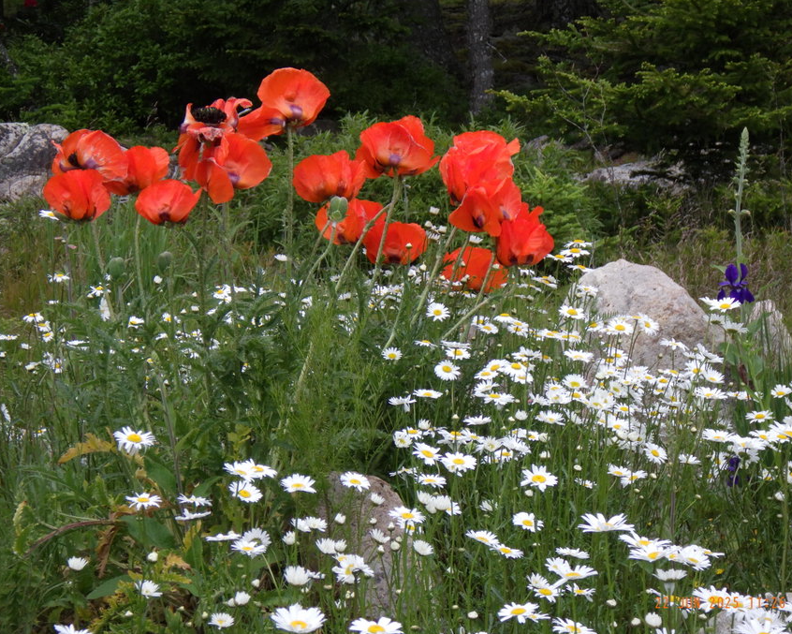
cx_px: 338
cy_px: 276
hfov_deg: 17.3
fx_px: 2602
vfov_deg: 13.9
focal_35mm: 111
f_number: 5
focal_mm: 16.7
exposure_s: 1/400
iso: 125
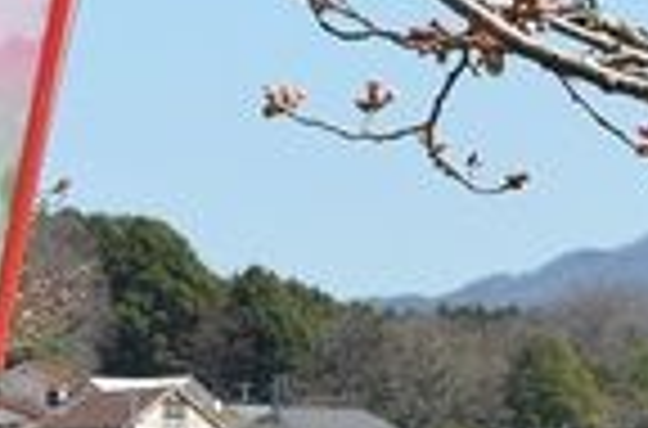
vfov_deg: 4.6
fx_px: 5344
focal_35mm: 298
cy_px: 257
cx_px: -160
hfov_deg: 6.9
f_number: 13
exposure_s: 1/640
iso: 800
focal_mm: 35
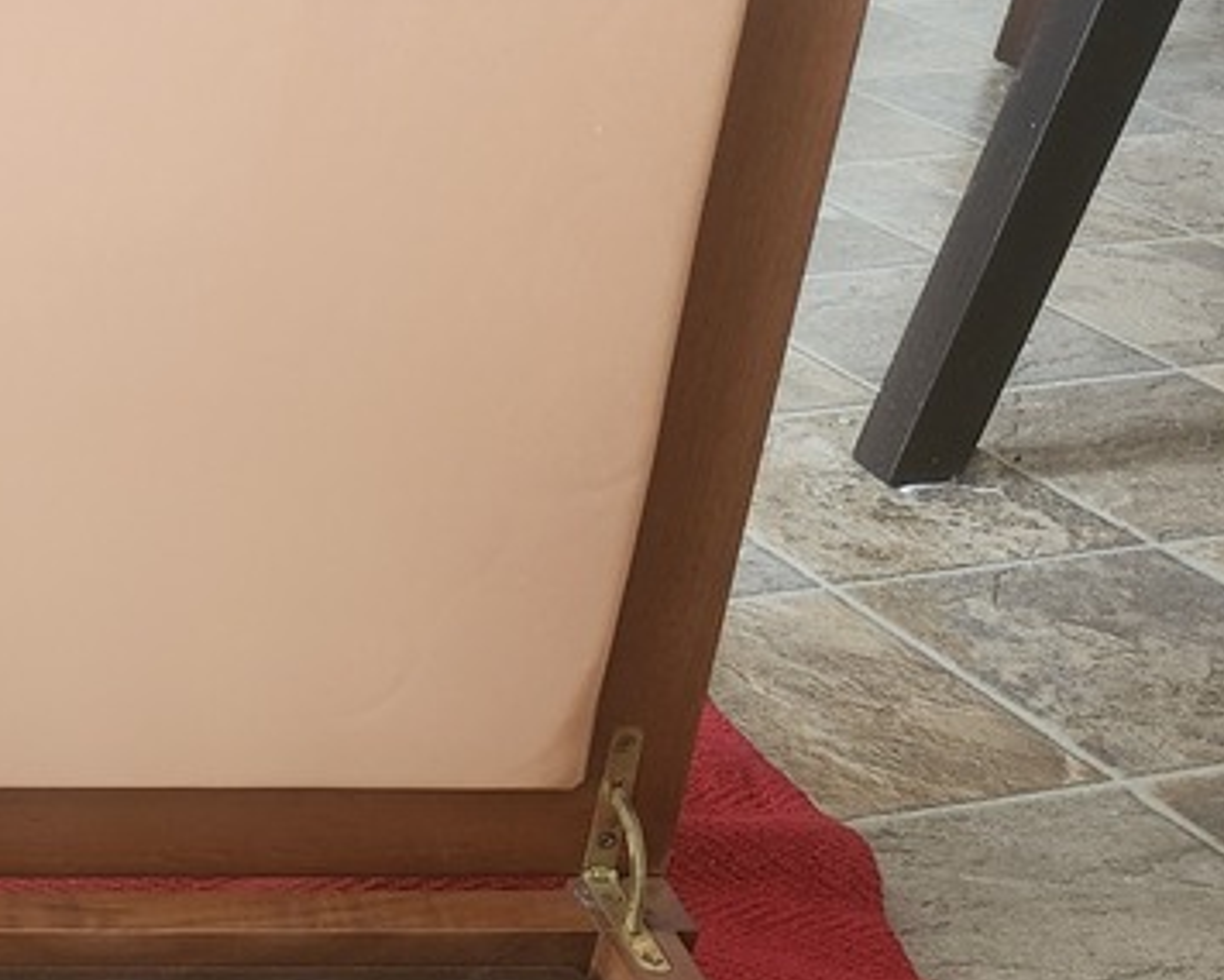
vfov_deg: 23.6
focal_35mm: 63
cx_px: -347
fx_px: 2283
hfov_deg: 25.9
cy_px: 870
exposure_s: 1/120
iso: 400
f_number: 1.8
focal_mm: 5.4
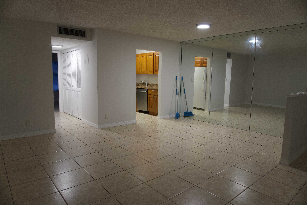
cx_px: 154
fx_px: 205
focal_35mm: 24
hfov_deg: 73.7
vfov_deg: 53.1
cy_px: 102
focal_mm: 16
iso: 640
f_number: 4
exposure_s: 1/60
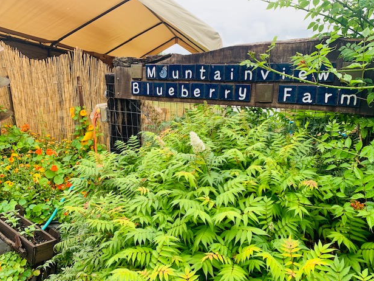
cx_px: 193
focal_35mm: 27
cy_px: 139
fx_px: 292
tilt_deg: -13.5
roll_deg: +2.4
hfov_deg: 65.3
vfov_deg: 51.4
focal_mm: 4.25
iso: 25
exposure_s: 1/144
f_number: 1.8
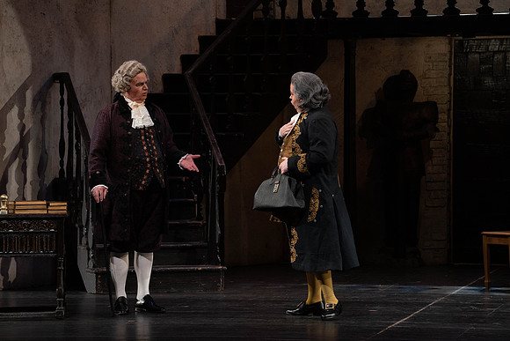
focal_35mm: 194
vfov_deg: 7.1
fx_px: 2749
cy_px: 170
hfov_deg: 10.6
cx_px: 255
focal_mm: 194
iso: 3200
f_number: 9
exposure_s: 1/250
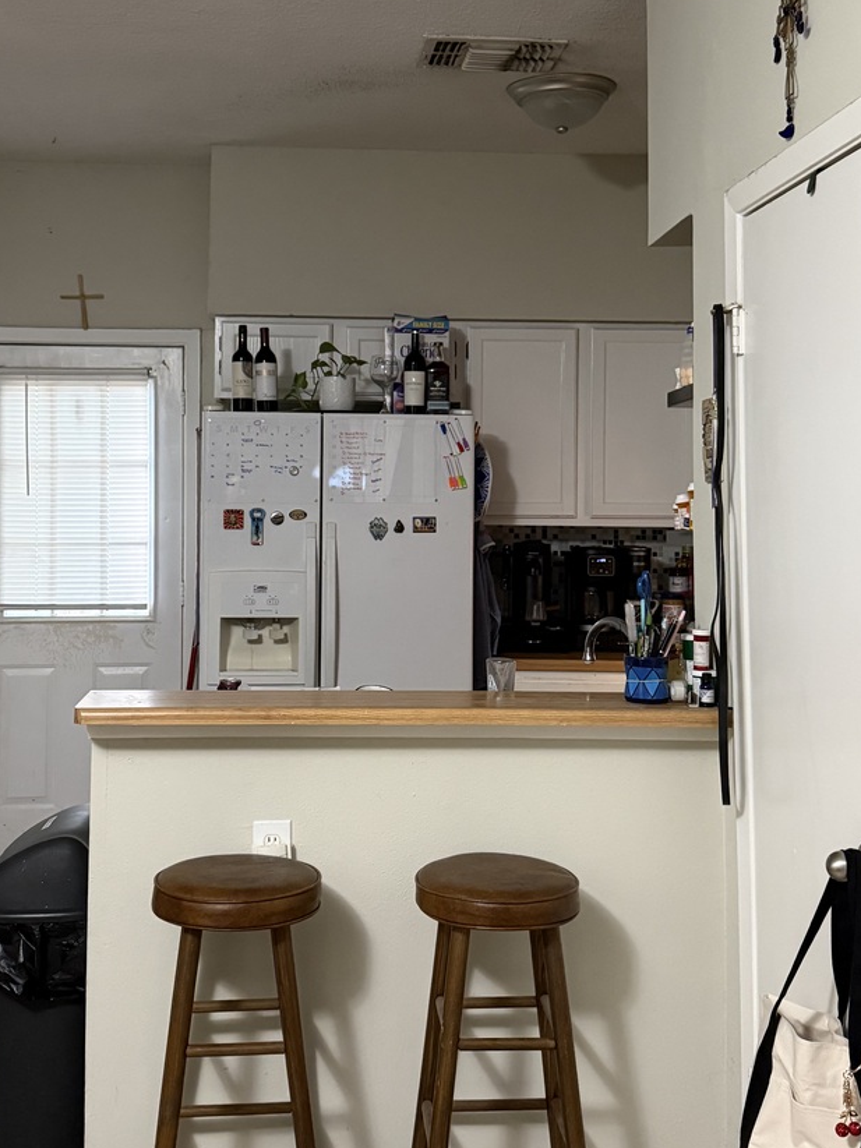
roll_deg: +0.4
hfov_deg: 34.3
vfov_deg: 44.6
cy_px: 465
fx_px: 1393
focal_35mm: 42
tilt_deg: +0.9
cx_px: 380
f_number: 1.78
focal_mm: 6.76
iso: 640
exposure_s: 1/60
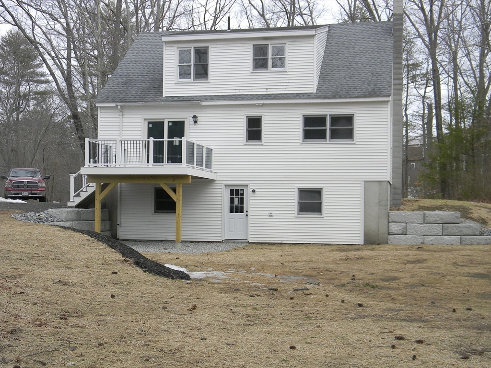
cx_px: 246
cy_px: 184
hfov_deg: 40.4
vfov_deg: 30.9
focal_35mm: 47
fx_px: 667
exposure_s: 1/492
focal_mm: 8.6
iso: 112
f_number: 3.9
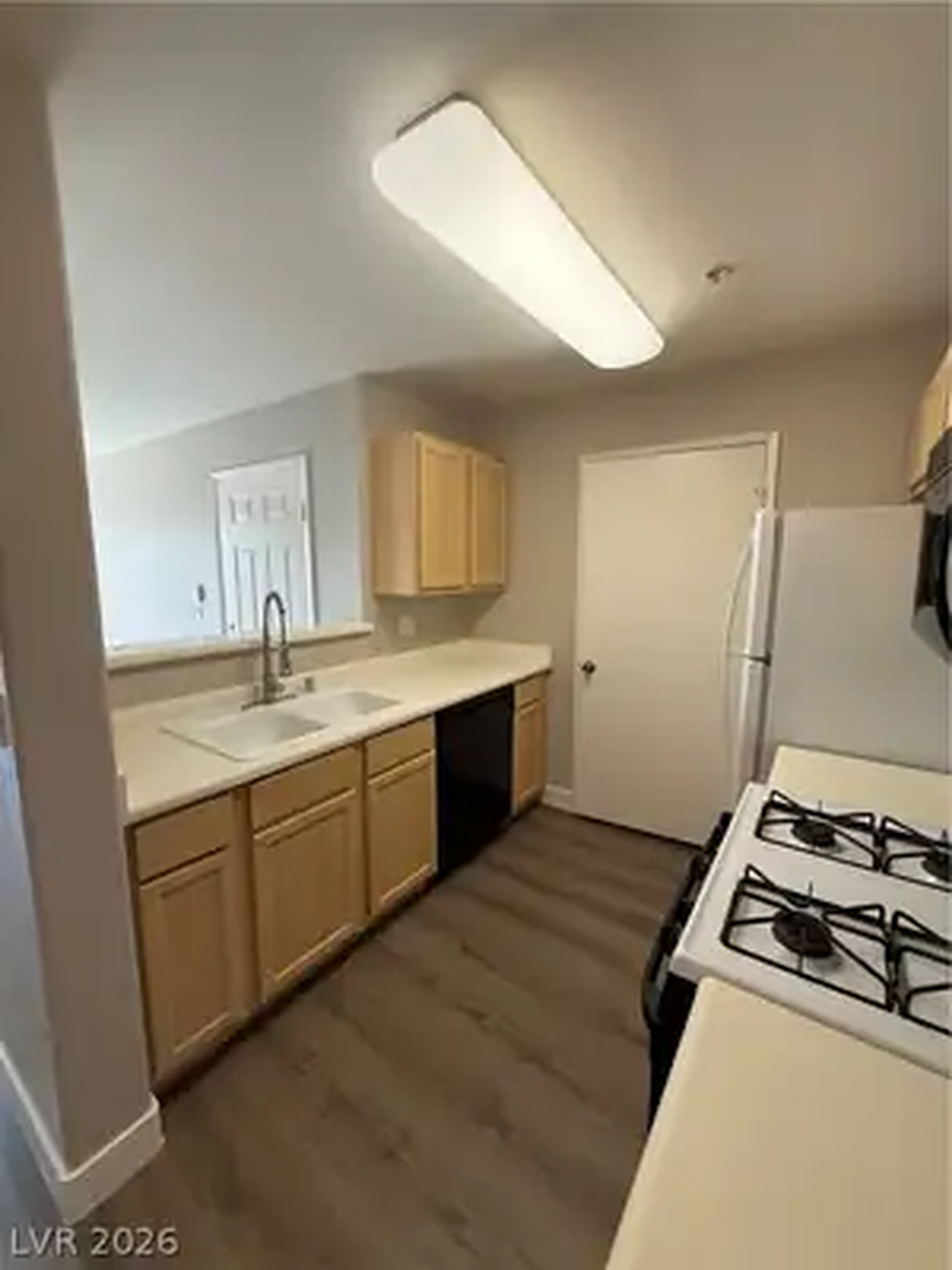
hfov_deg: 85.7
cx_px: 476
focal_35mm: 14
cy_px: 635
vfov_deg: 102.1
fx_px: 513
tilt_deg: -7.1
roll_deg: -0.5
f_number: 2.2
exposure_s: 1/120
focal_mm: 2.22
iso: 320
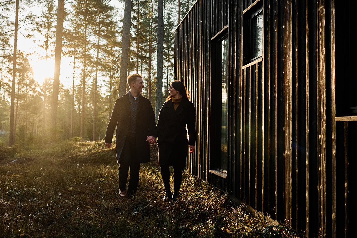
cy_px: 101
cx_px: 150
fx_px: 407
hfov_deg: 47.2
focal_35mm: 41
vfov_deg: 32.6
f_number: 1.8
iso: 125
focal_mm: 23
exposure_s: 1/1300
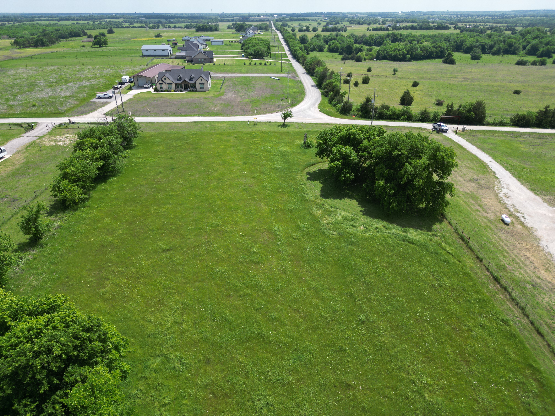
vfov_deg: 56.8
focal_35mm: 24
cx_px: 278
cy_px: 208
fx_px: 385
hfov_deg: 71.6
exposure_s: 1/2500
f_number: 1.7
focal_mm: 6.72
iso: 130
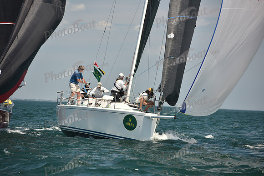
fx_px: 1467
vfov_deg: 6.9
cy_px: 88
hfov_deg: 10.3
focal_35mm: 200
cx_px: 132
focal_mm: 200
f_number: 5.6
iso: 320
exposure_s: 1/1000
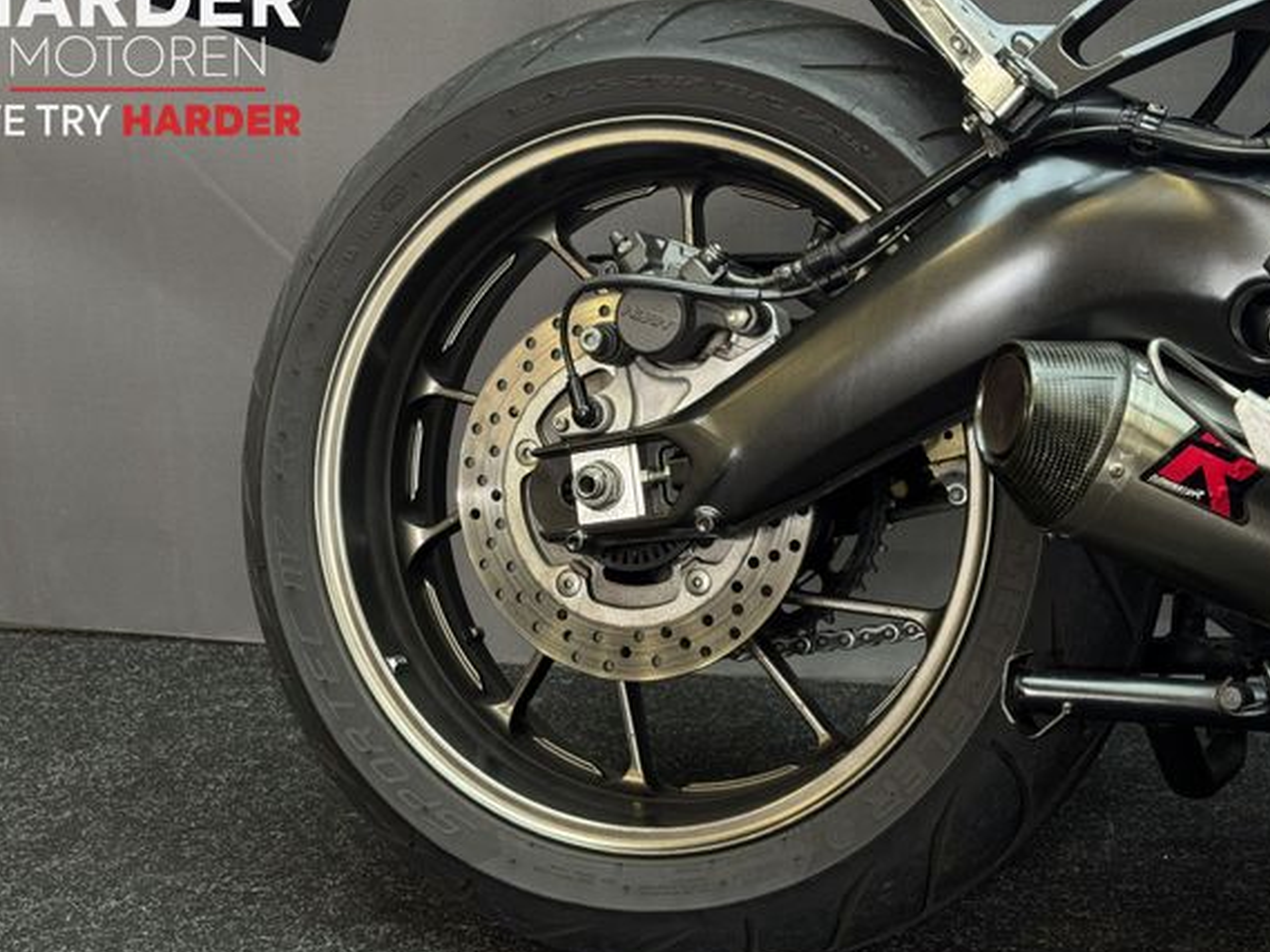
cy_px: 484
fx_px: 1982
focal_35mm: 54
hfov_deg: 35.5
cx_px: 658
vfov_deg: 27.0
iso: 160
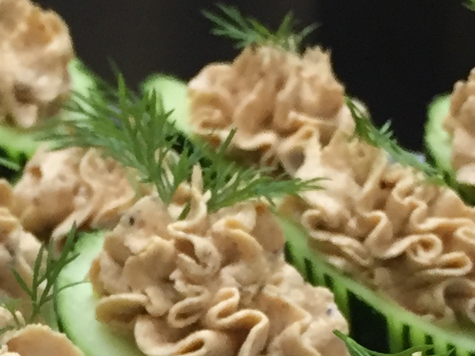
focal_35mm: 156
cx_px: 69
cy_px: 647
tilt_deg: -27.2
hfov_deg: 12.6
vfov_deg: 9.1
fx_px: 2140
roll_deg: -1.1
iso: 80
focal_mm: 4.15
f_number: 2.2
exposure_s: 1/30
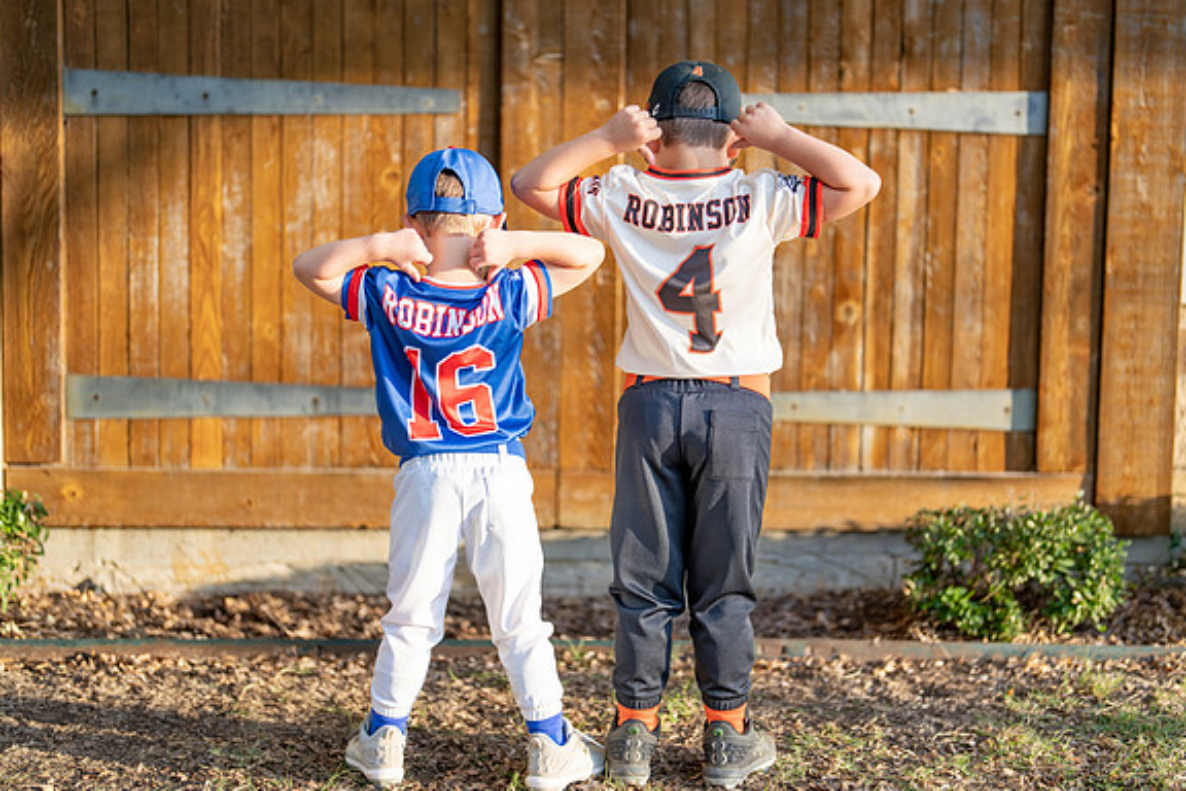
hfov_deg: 36.2
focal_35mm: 55
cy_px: 369
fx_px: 1812
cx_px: 647
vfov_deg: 24.6
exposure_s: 1/1600
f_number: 1.2
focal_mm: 50
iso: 100
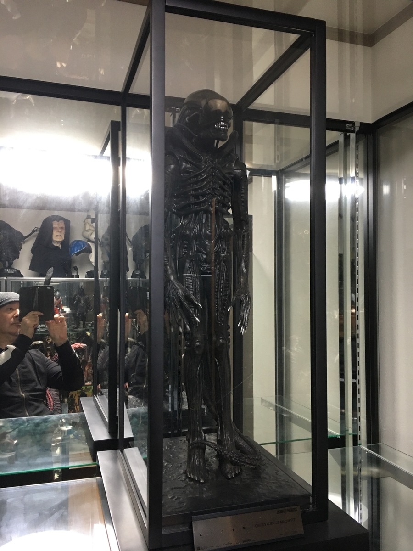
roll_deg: +0.0
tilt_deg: +2.6
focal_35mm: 29
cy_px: 276
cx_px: 206
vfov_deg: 61.7
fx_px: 461
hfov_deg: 48.2
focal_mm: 4.15
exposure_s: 1/15
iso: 80
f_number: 2.2
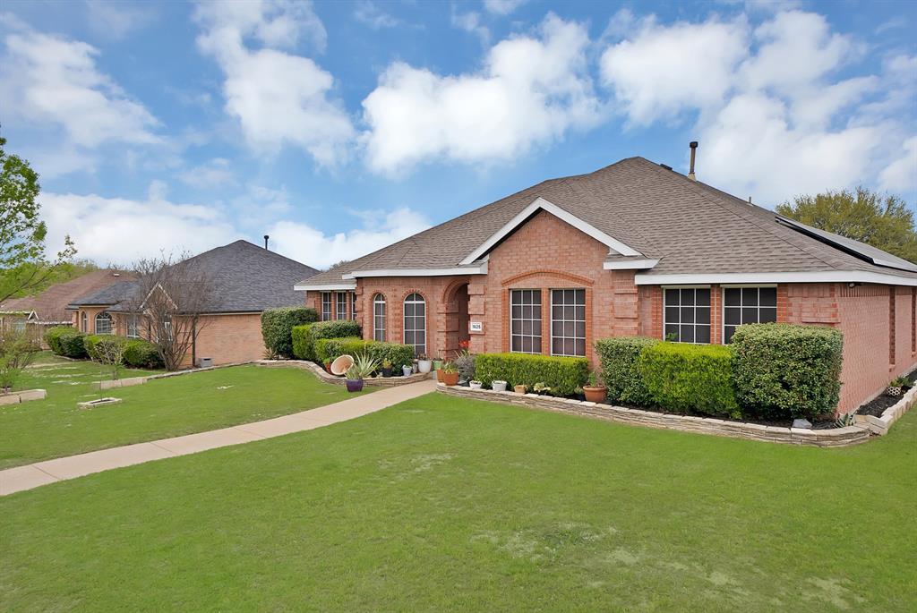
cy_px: 306
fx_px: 612
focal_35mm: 24
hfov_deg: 73.7
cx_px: 458
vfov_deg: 53.2
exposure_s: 1/200
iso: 640
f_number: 9
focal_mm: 24
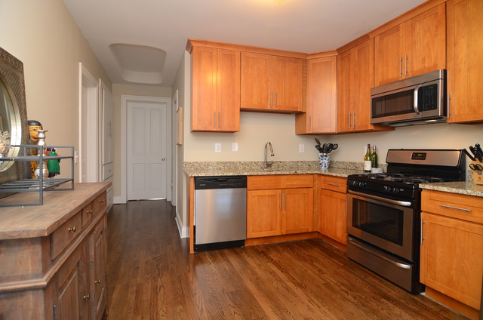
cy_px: 160
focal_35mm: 18
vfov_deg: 67.2
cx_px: 242
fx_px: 241
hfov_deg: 90.1
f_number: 5
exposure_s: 1/8
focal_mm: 12
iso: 400
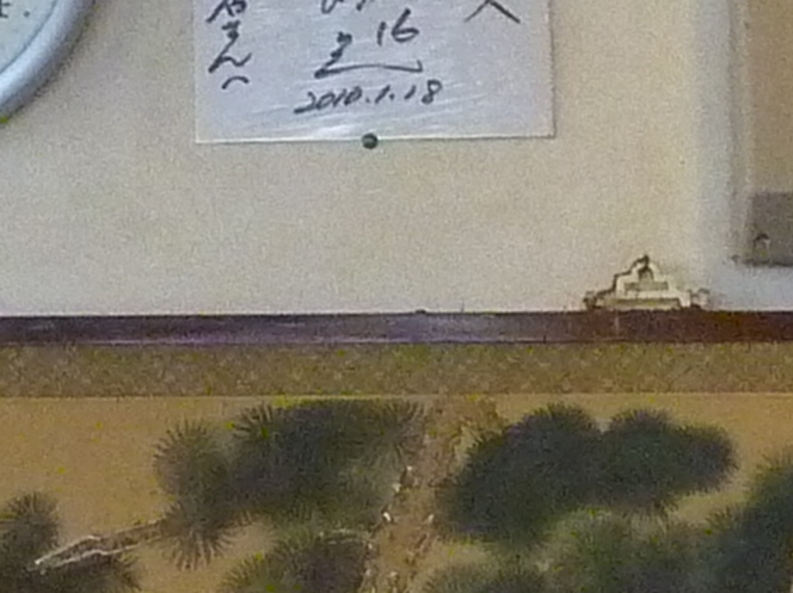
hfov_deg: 10.7
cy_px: 386
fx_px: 4235
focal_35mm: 185
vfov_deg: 8.0
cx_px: 302
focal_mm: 4.7
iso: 500
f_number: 3.4
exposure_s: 1/125
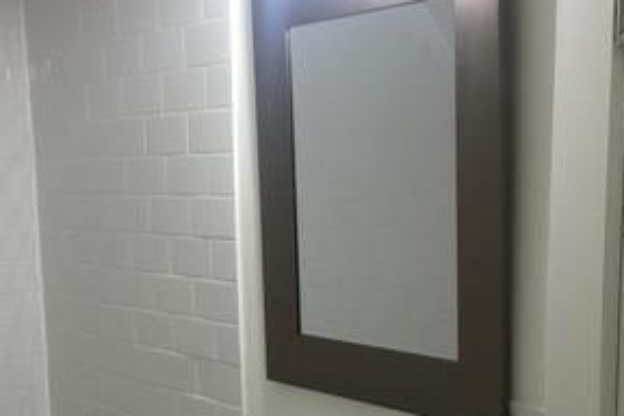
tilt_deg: -10.8
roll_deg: +1.7
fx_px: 1161
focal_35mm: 67
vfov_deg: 19.9
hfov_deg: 30.1
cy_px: 379
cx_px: 290
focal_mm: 4.15
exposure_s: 1/15
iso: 40
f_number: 2.2
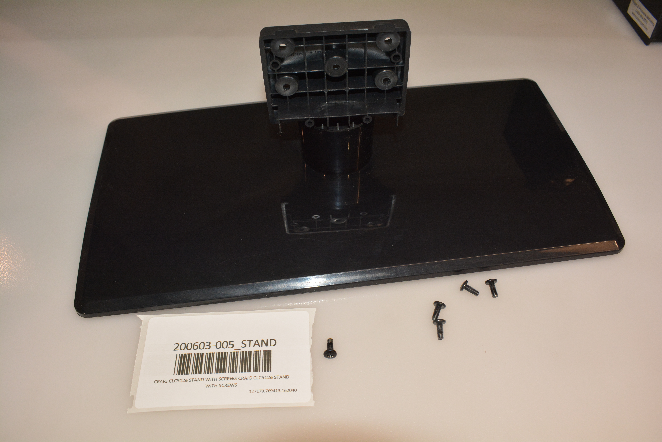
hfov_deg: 61.9
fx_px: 552
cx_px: 331
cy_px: 221
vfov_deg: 43.6
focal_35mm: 30
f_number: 8
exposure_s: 1/200
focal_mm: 20
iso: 1000
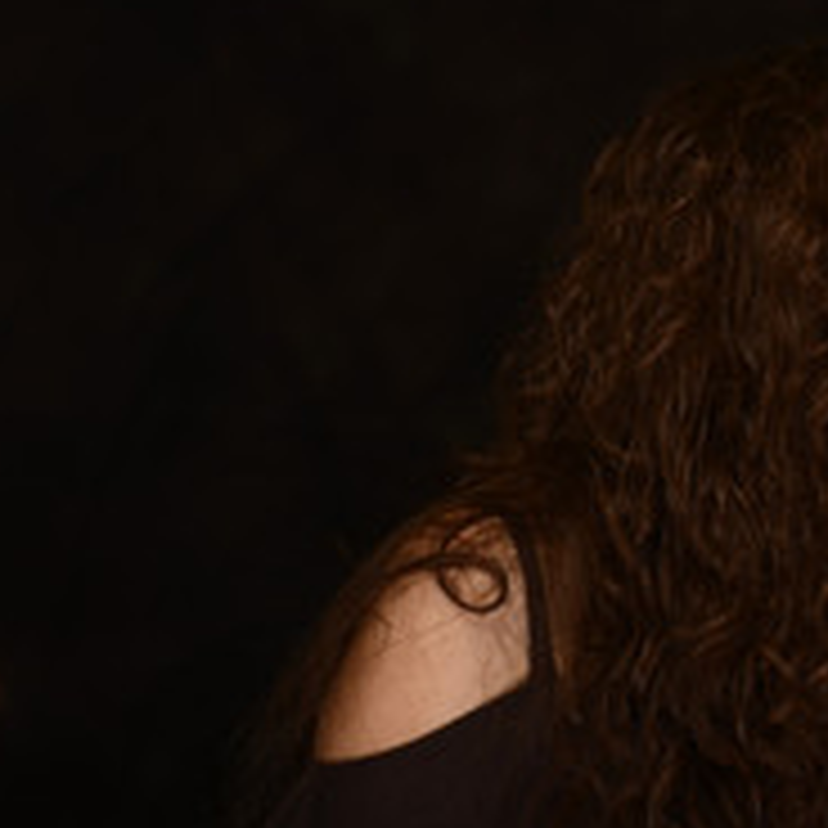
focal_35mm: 148
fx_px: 4005
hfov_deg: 11.7
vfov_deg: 11.8
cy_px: 322
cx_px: 698
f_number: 4
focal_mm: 80
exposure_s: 1/200
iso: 100
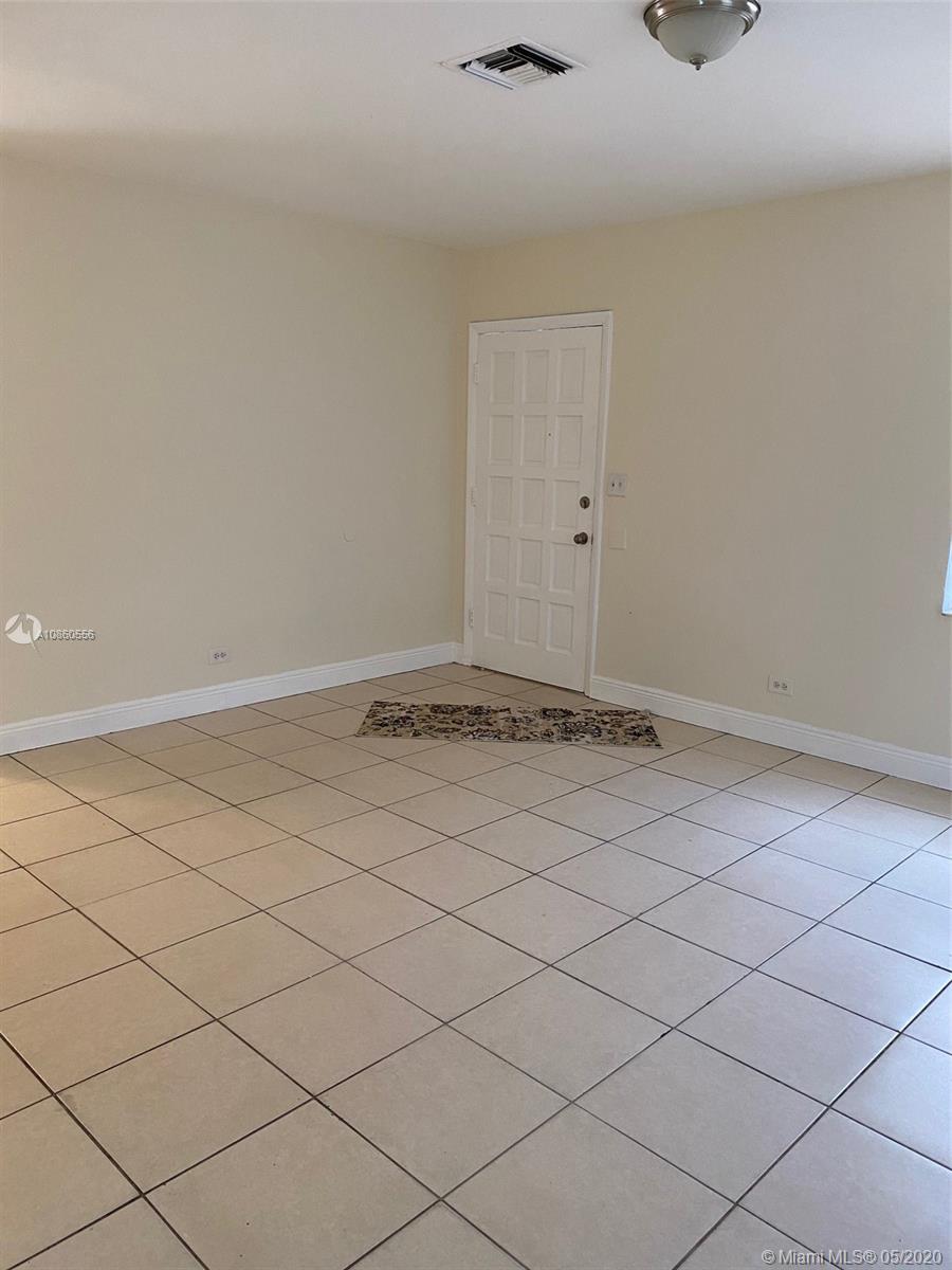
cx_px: 476
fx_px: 953
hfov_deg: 53.1
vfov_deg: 67.3
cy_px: 635
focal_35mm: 26
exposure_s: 1/60
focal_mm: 4.25
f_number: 1.8
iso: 125
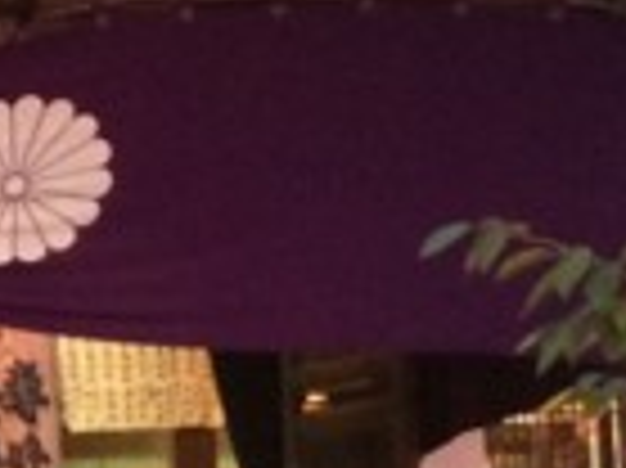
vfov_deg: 8.8
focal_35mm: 167
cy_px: 436
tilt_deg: +5.9
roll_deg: +1.6
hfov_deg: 11.1
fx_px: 3017
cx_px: -450
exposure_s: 1/15
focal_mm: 4.15
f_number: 2.2
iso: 250
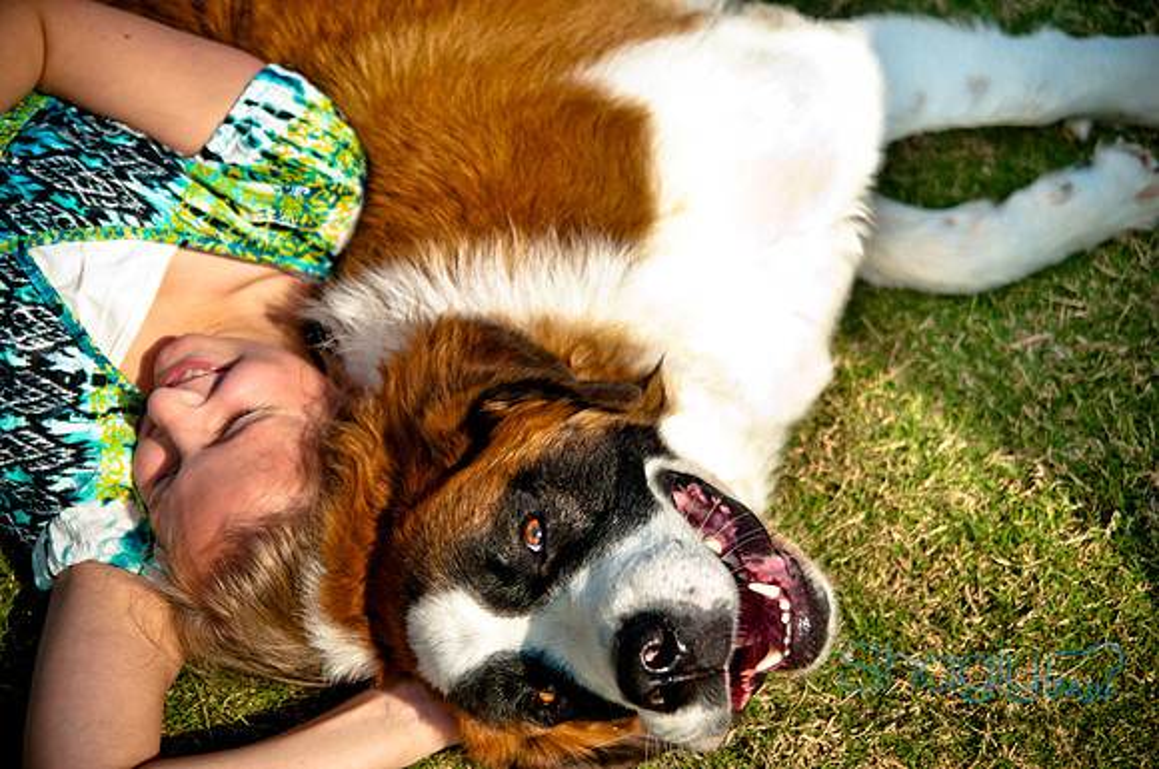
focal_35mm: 75
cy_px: 384
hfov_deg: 27.0
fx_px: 2411
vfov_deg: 18.1
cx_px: 580
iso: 200
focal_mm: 50
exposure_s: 1/2000
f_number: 2.8
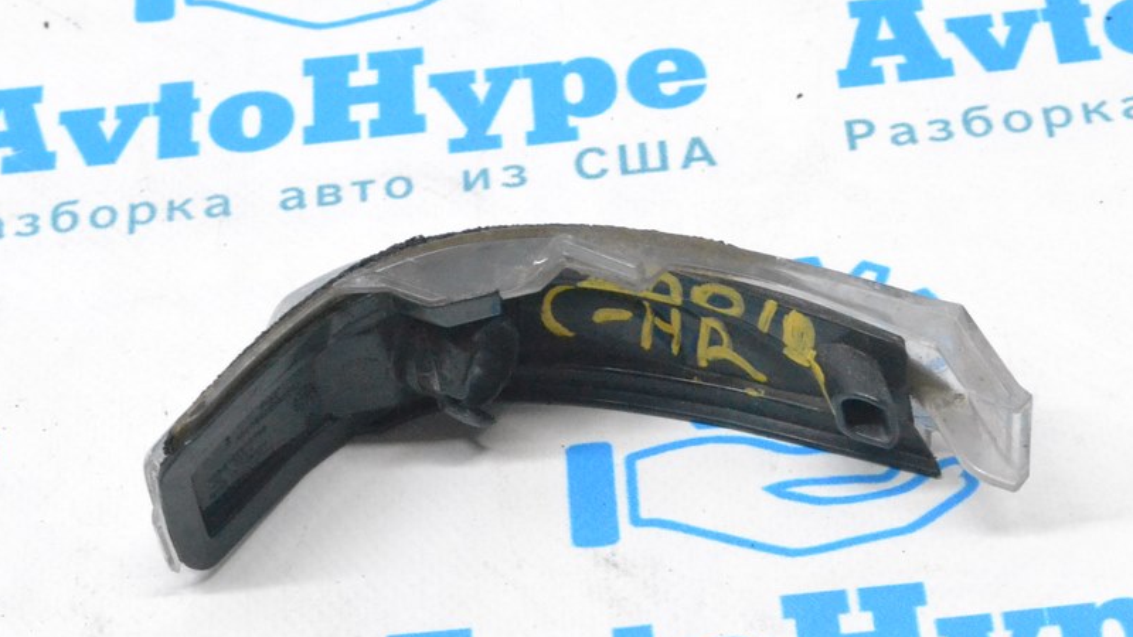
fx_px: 3325
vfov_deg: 10.9
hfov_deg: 19.3
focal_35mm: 111
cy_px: 366
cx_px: 514
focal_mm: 55
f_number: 13
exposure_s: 1/100
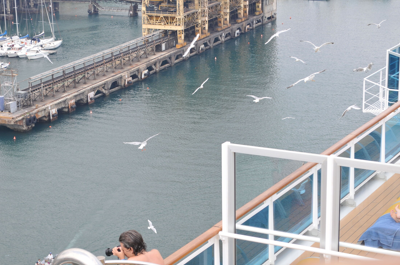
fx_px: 994
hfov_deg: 22.8
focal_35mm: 90
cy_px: 138
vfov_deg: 15.2
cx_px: 198
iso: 200
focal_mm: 55
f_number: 8
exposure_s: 1/250
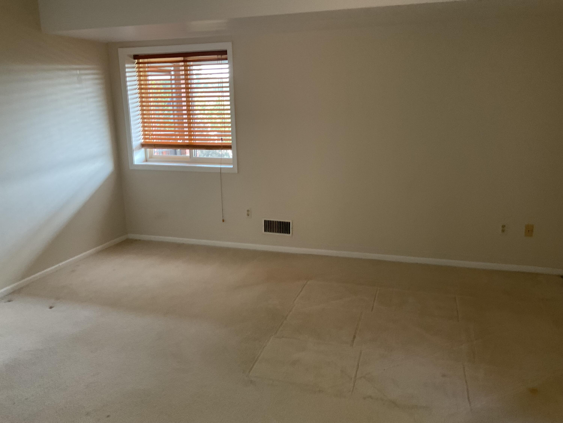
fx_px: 472
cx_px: 282
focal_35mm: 29
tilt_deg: -14.1
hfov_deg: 61.7
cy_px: 212
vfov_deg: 48.2
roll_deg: +0.2
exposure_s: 1/60
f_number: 1.8
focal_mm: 3
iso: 100
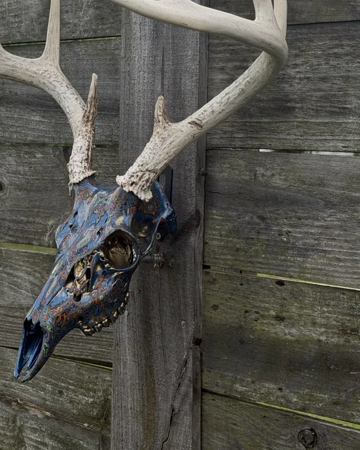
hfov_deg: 17.4
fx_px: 1172
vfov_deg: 21.6
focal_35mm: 88
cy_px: 116
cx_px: 98
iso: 64
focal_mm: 6.76
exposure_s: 1/4098
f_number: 1.78
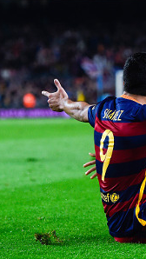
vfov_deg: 10.7
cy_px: 130
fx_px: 1388
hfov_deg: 6.0
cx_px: 191
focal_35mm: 202
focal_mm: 125
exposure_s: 1/1600
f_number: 3.2
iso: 2500
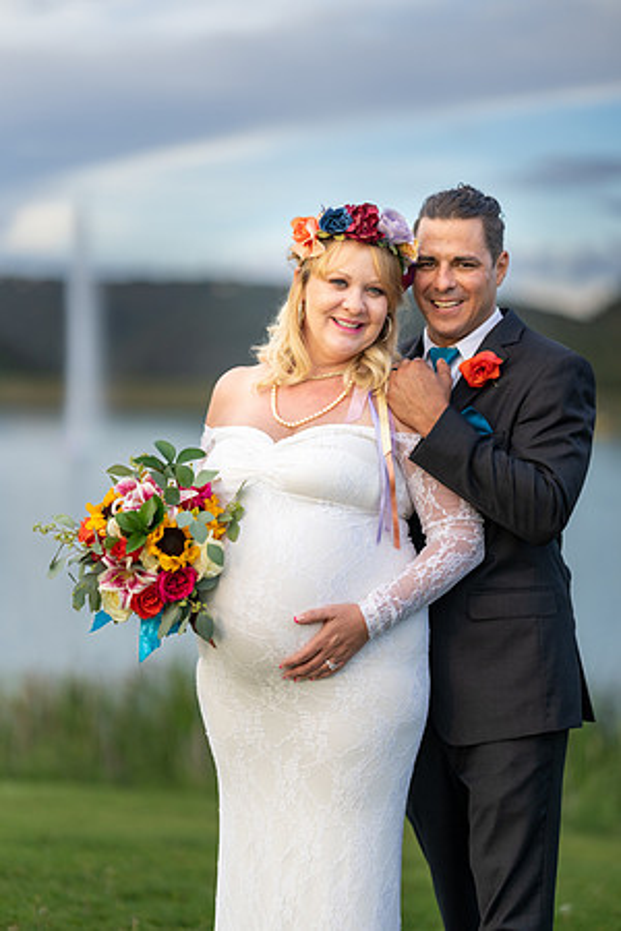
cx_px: 310
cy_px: 466
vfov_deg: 23.9
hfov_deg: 16.1
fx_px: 2199
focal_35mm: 85
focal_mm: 85
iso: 800
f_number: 1.4
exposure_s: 1/3200
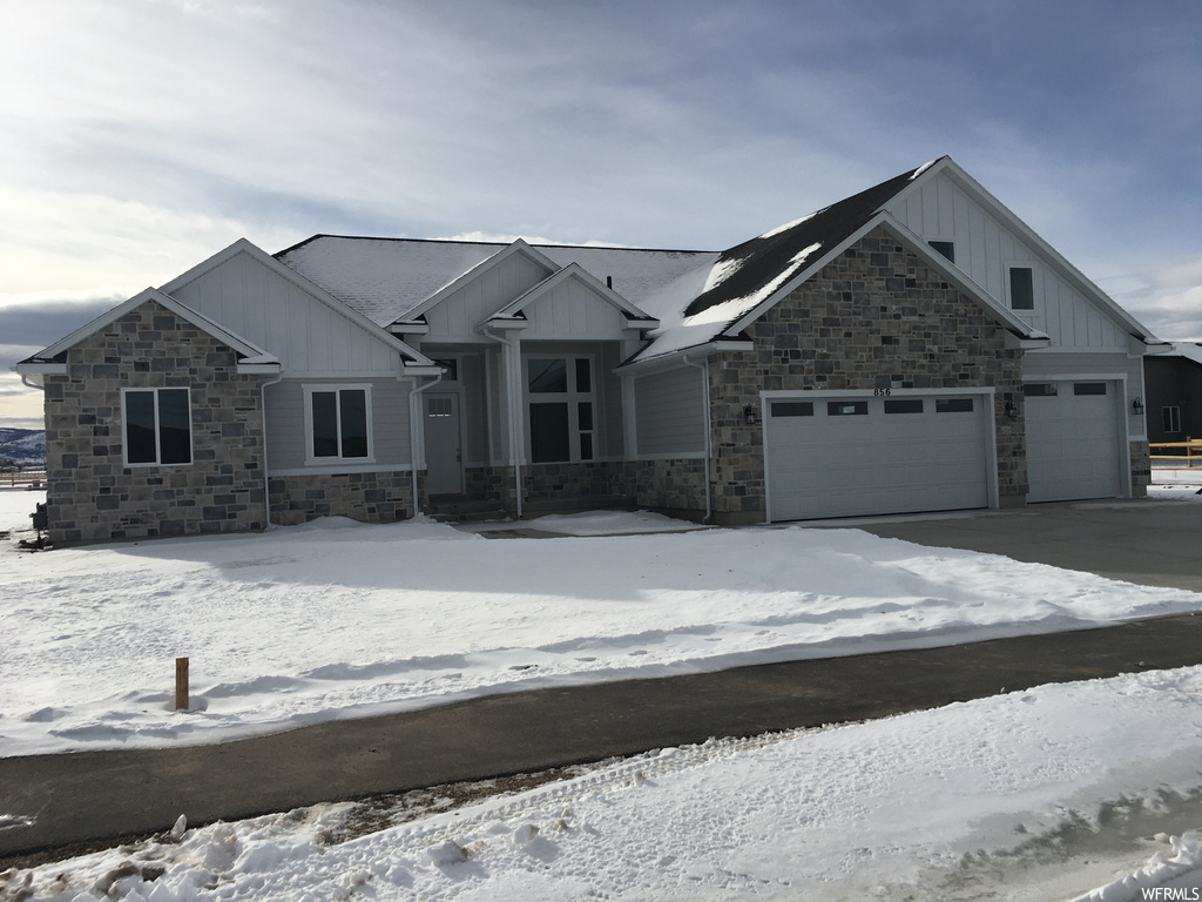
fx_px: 1007
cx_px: 601
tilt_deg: +2.2
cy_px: 451
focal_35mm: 29
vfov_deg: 48.2
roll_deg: +2.4
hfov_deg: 61.7
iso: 25
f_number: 2.2
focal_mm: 4.15
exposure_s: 1/3663
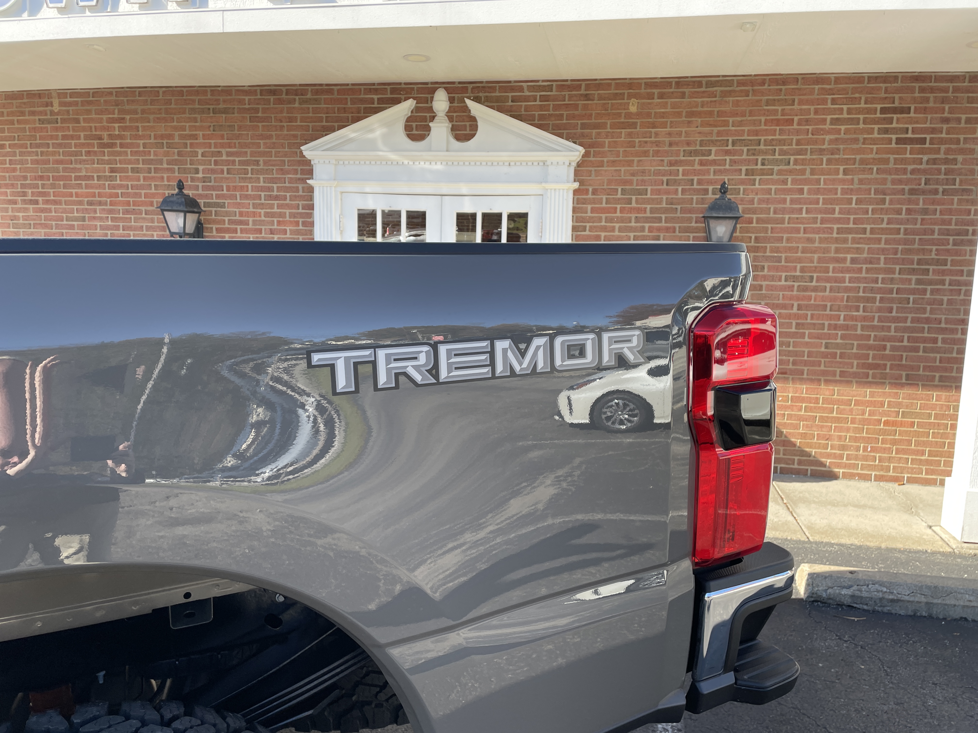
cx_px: 489
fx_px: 735
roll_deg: -0.9
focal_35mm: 26
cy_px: 366
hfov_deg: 67.3
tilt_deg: -7.7
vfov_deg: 53.1
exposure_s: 1/540
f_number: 1.6
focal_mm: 4.2
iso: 32
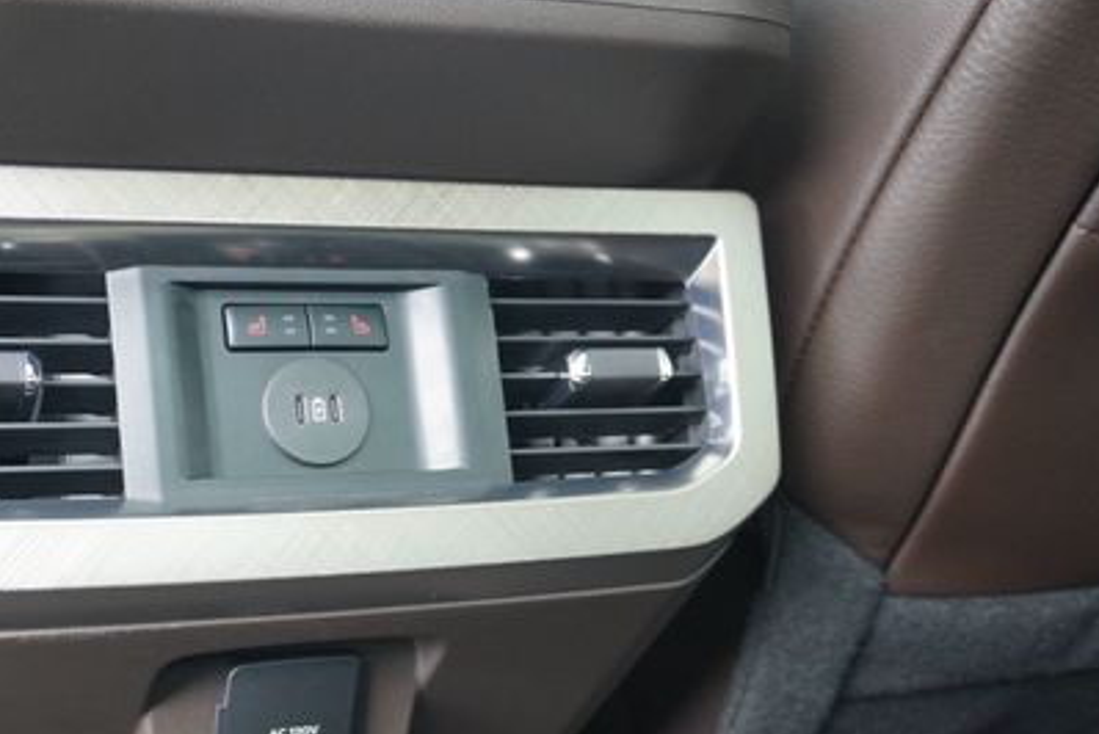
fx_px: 1399
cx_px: 260
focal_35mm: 46
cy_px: 574
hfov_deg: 41.5
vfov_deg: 28.8
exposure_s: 1/160
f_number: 4
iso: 2000
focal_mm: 19
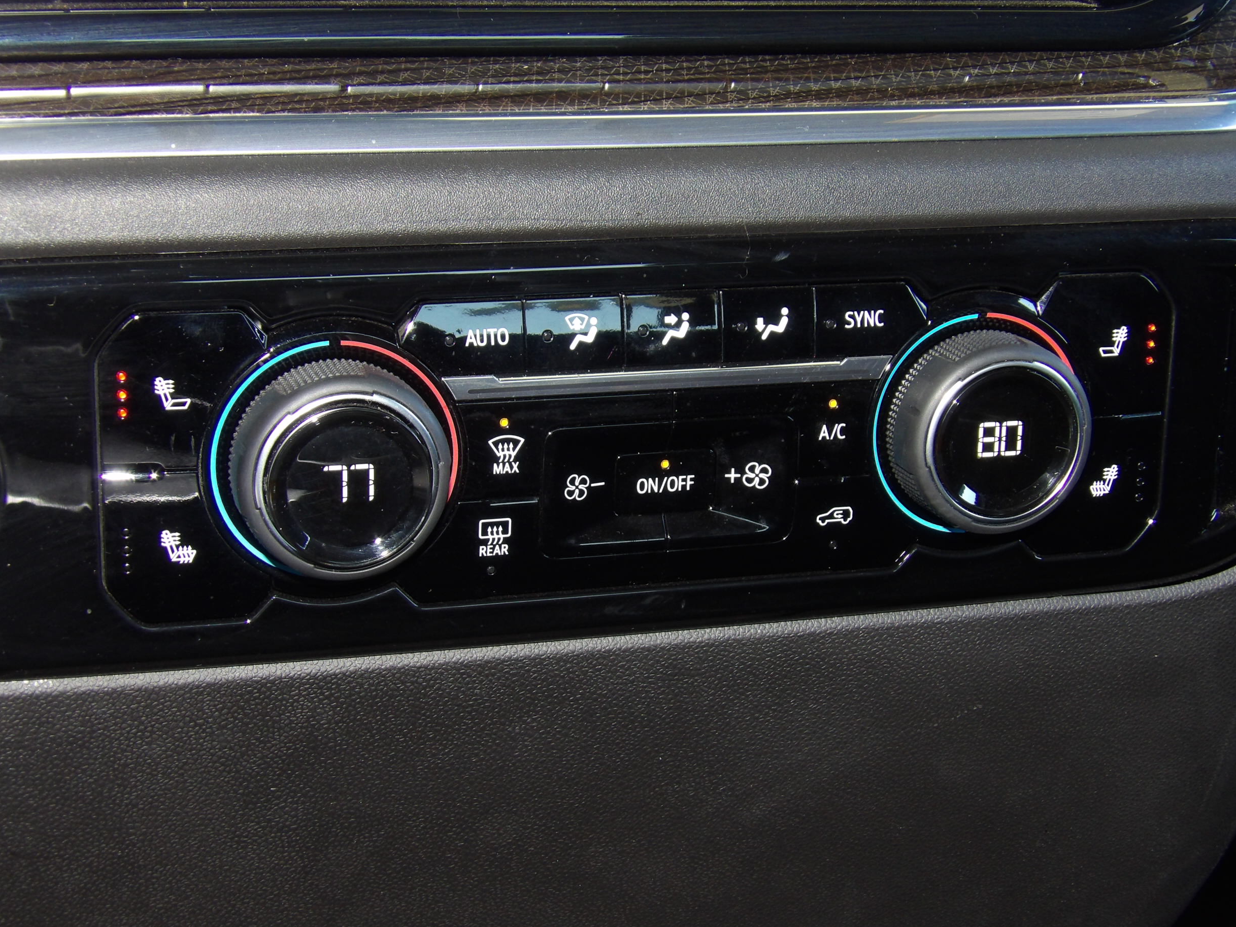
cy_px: 484
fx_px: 2356
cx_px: 649
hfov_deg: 29.4
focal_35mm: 66
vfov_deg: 22.3
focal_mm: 11.1
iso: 200
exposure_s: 1/25
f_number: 4
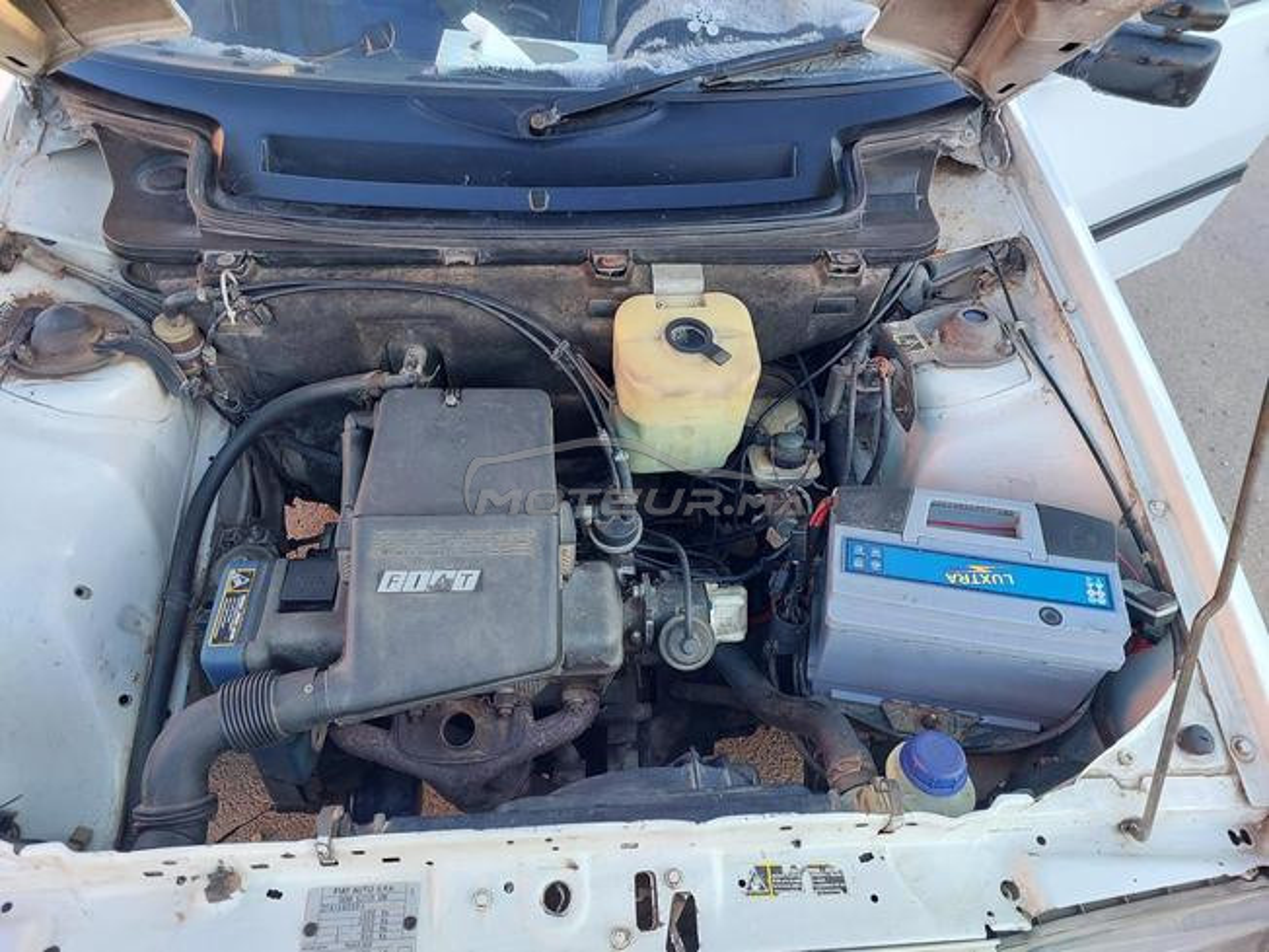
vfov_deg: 58.9
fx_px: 843
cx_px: 634
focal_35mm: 23
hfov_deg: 73.9
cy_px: 476
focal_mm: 5.06
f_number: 1.8
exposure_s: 1/60
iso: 32
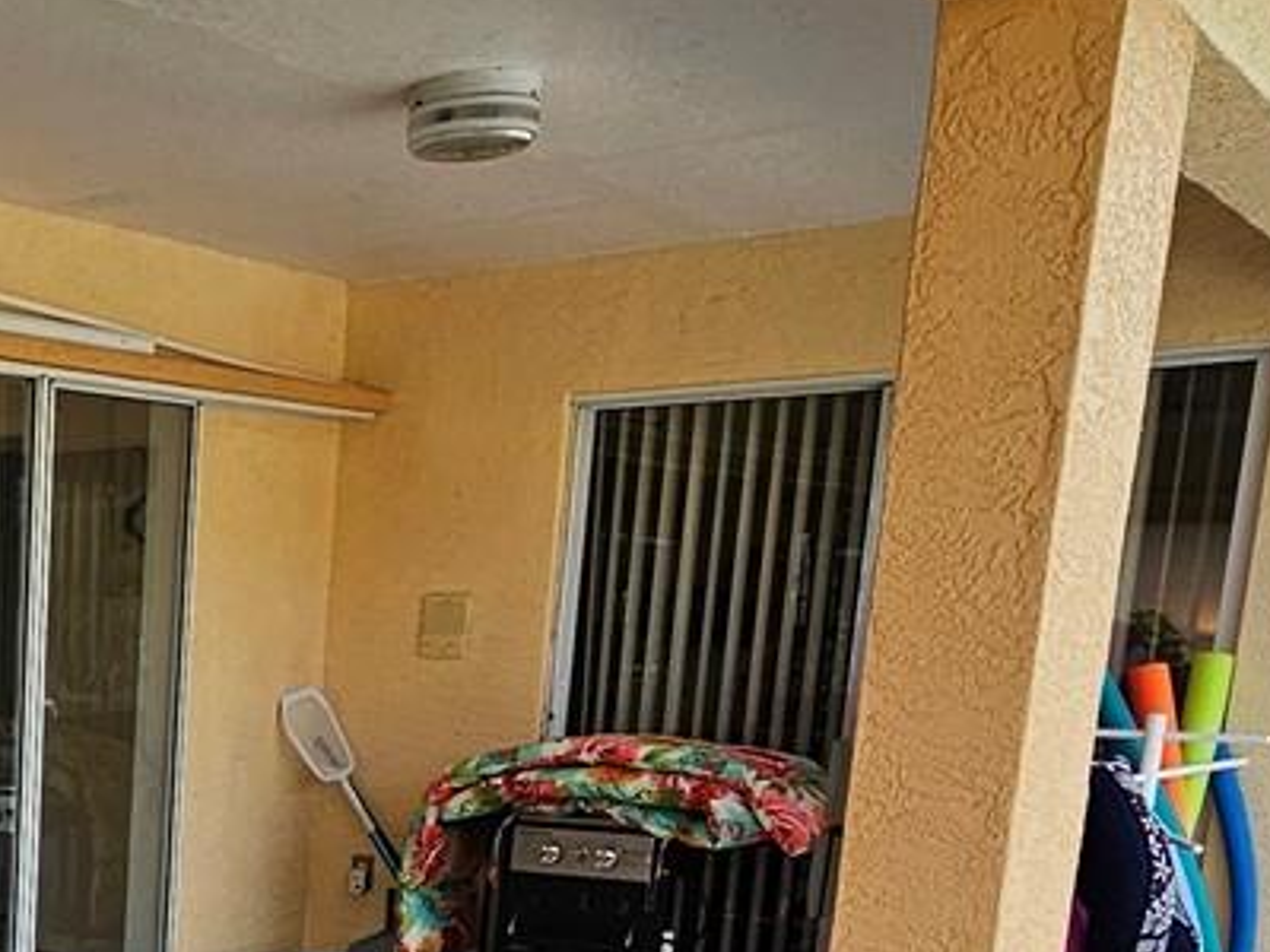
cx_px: -413
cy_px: 1015
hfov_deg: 29.2
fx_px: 1908
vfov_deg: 26.1
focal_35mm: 52
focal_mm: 2.2
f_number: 2.2
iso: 50
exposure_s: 1/269
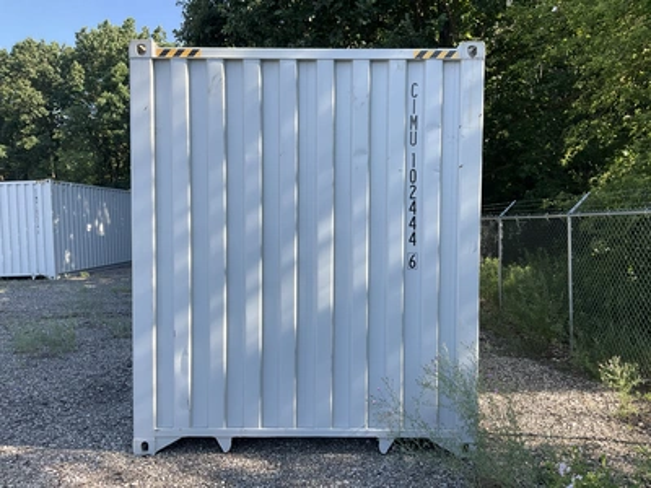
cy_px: 244
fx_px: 545
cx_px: 326
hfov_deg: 61.7
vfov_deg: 48.2
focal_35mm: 29
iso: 25
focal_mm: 3
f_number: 1.8
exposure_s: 1/412
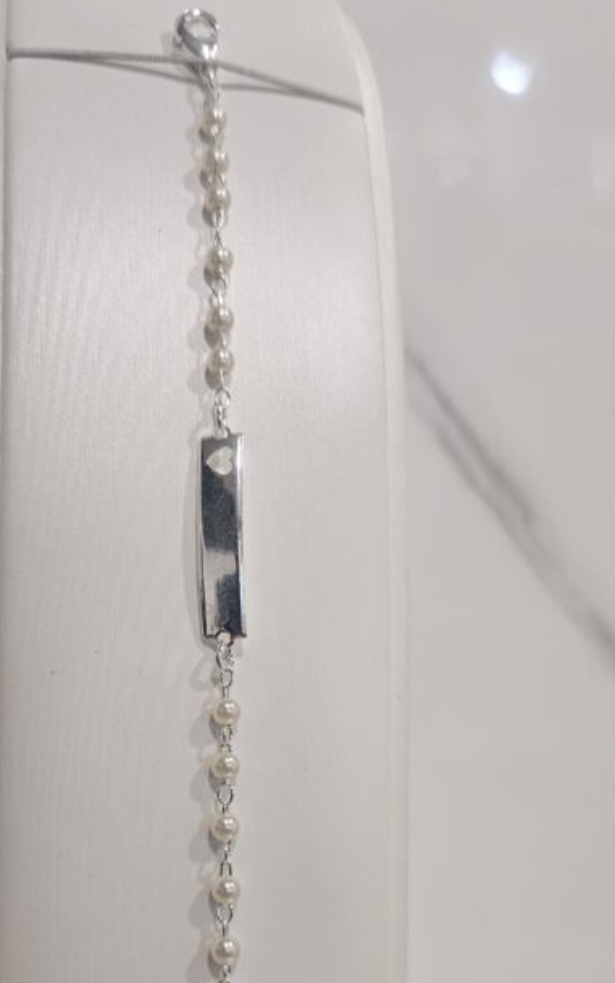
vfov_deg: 46.7
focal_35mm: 41
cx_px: 265
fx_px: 1099
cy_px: 718
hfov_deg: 31.2
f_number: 1.8
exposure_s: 1/100
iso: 160
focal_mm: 5.4
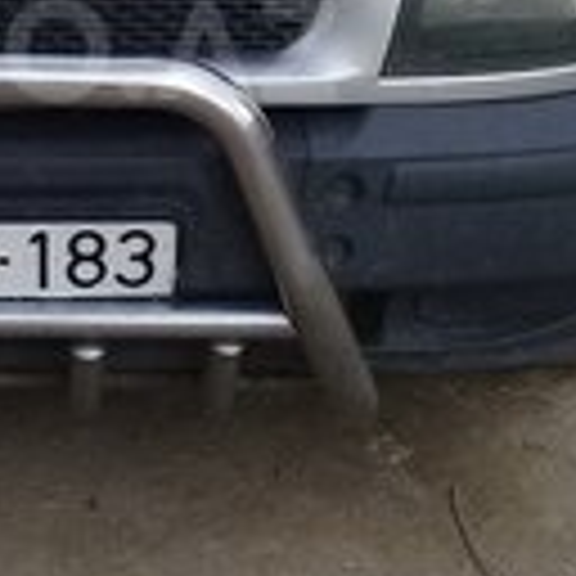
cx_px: -9
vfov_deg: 16.2
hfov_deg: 16.1
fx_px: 1996
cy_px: 50
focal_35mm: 106
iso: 50
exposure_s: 1/799
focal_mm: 3.3
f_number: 2.2
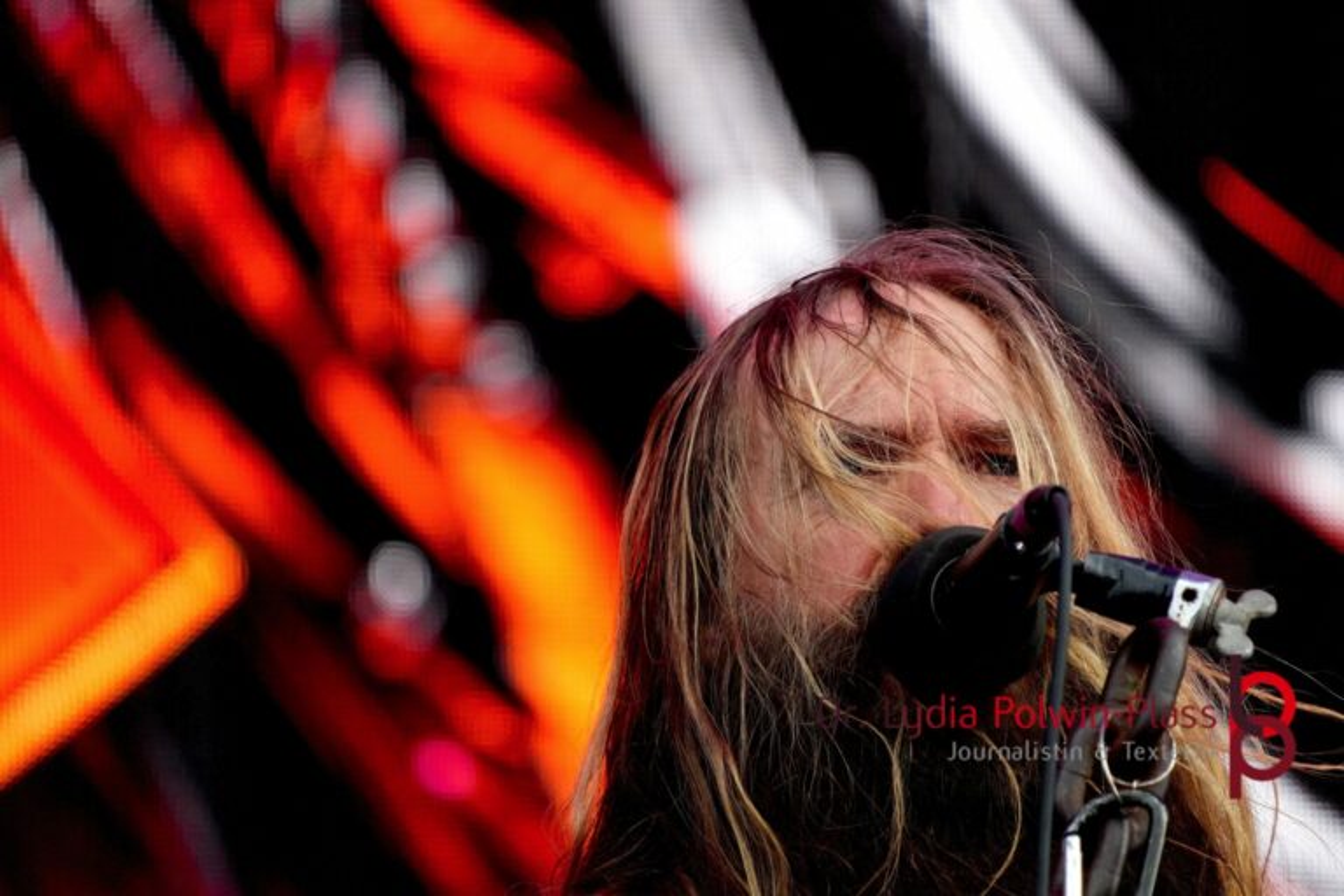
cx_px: 672
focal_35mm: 450
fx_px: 16799
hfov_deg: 4.6
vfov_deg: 3.1
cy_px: 448
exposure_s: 1/500
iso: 2000
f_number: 6.3
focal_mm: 300
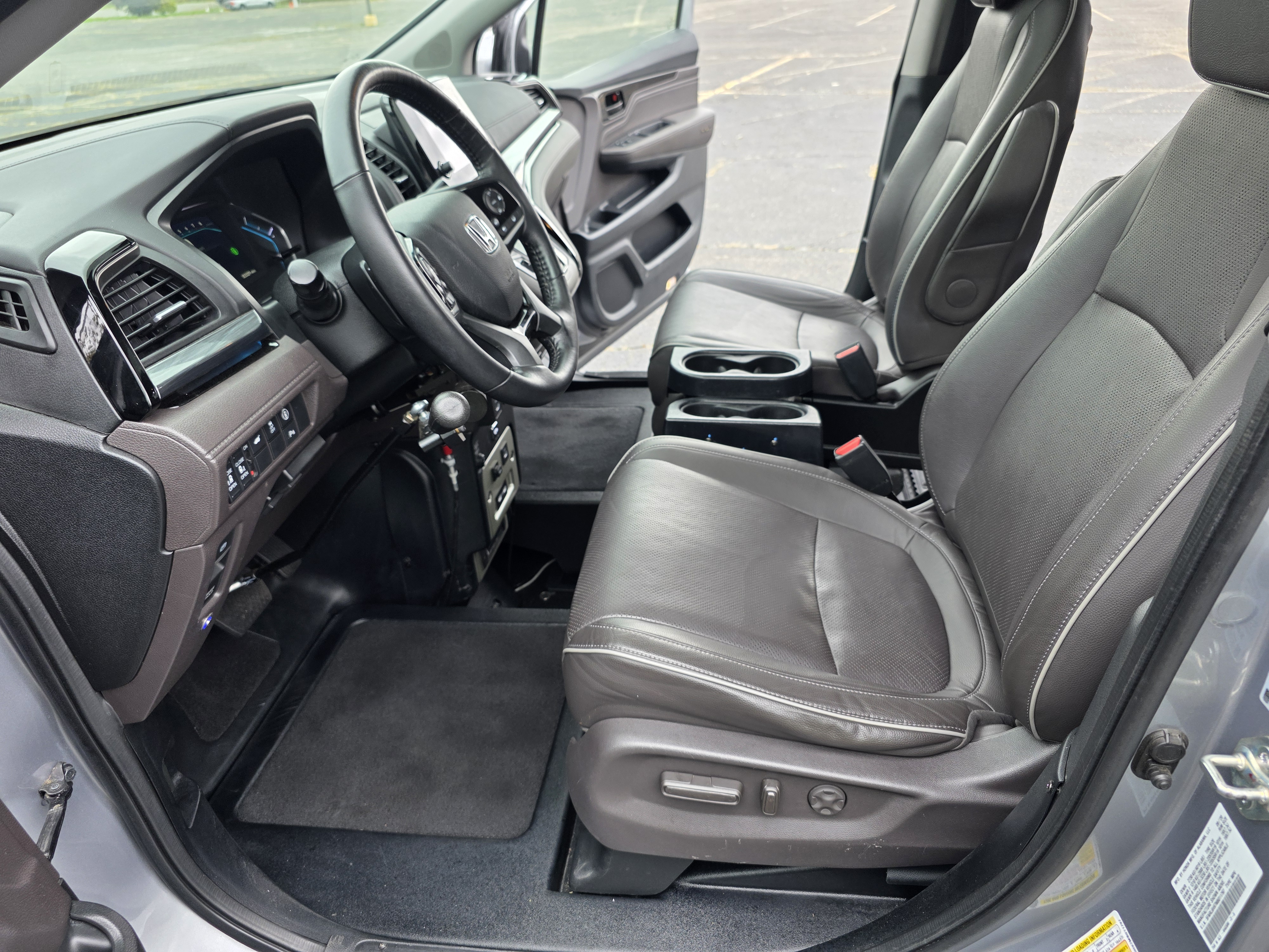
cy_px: 476
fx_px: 843
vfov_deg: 58.9
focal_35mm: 23
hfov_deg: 73.9
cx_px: 634
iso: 80
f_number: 1.7
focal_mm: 6.3
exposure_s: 1/180
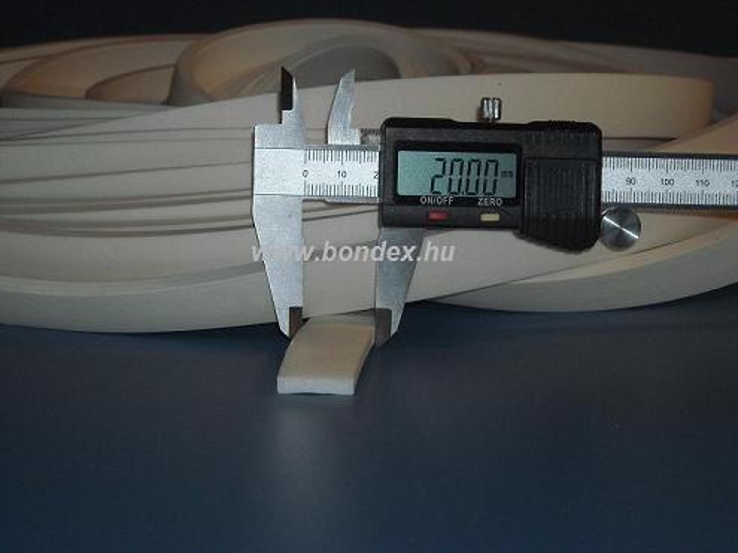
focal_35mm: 105
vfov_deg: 14.1
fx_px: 2238
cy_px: 276
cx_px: 369
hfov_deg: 18.7
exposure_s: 1/125
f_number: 4.7
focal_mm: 17.1
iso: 200
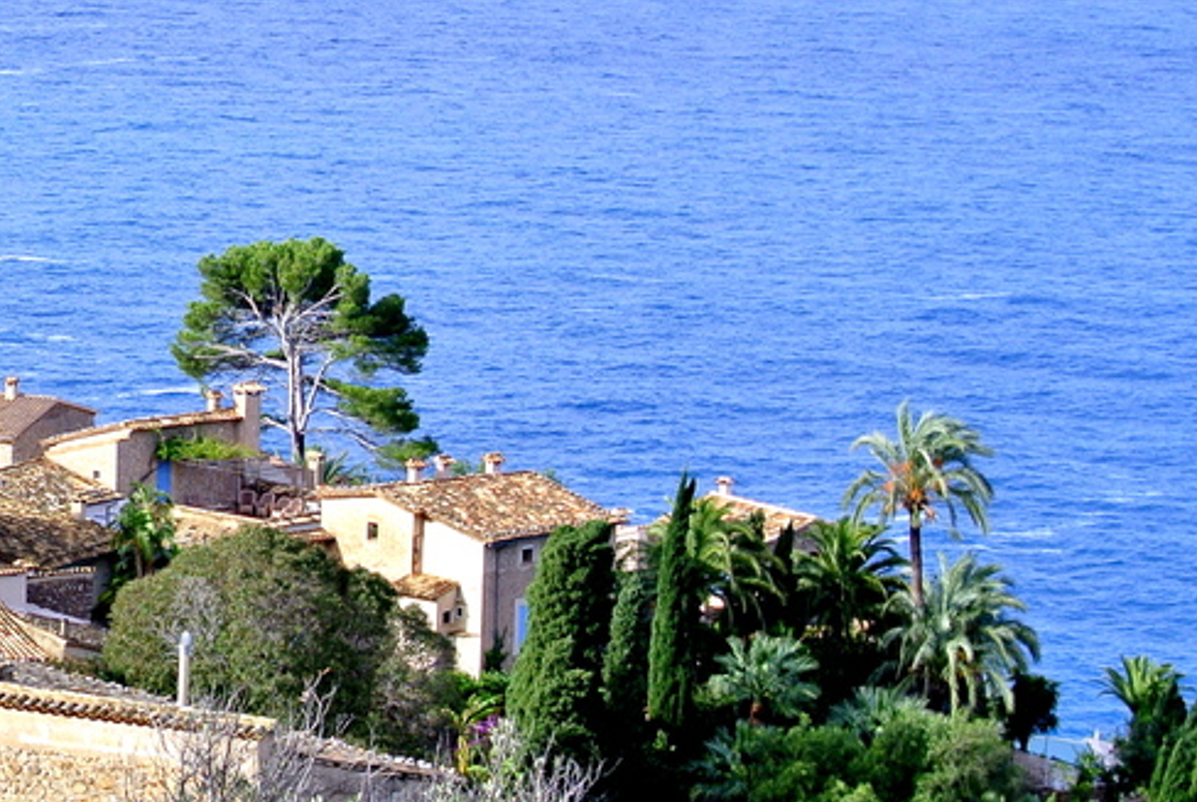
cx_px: -212
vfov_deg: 11.4
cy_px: 714
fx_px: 3996
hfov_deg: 16.4
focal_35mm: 120
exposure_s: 1/320
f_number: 4
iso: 100
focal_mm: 18.5
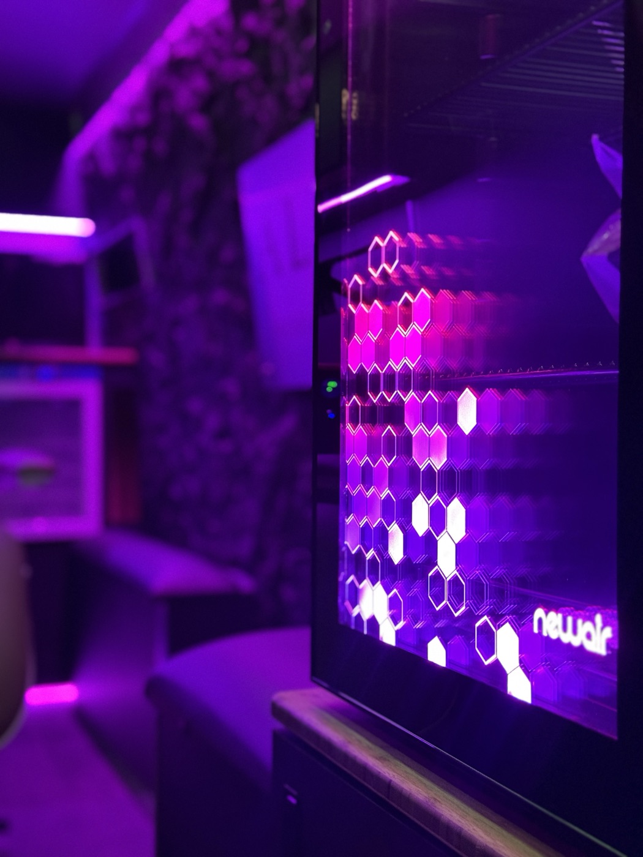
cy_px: 428
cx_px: 322
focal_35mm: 48
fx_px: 1189
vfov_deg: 39.7
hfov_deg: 30.3
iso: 500
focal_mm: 6.76
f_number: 1.78
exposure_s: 1/38
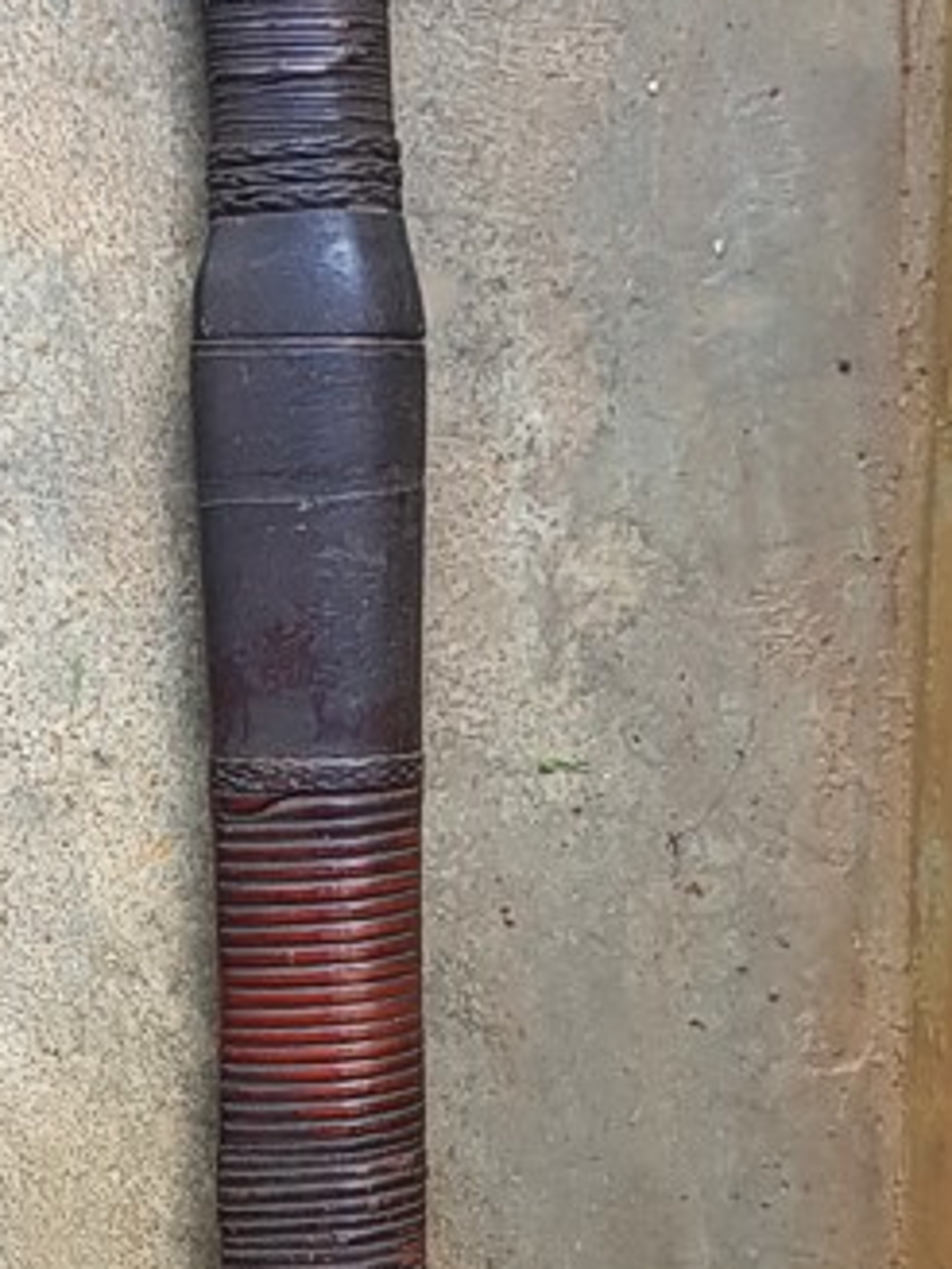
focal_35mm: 95
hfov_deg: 15.4
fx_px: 3484
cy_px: 1172
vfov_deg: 20.2
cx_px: 116
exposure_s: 1/60
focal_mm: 4.3
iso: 64
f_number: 1.7
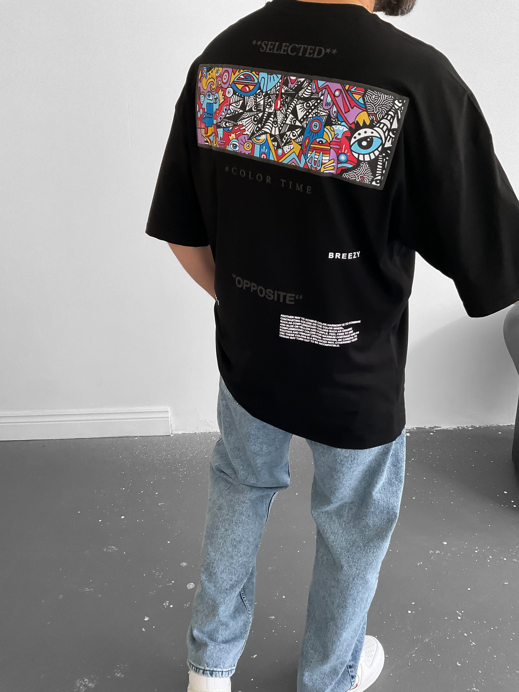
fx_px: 580
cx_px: 260
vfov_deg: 61.7
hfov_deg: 48.2
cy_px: 346
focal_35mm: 29
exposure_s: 1/60
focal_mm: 3
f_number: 1.8
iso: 125
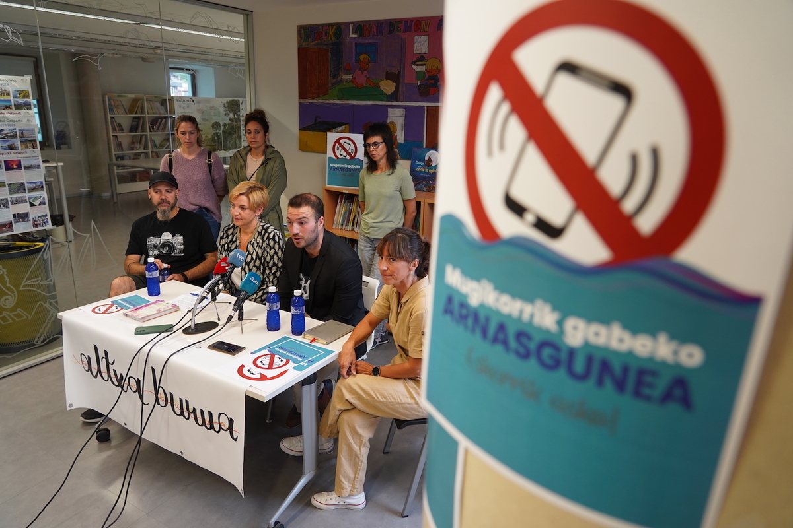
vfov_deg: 53.1
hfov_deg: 73.7
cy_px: 264
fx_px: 529
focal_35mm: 24
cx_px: 396
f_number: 4.5
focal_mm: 24
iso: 800
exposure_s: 1/100
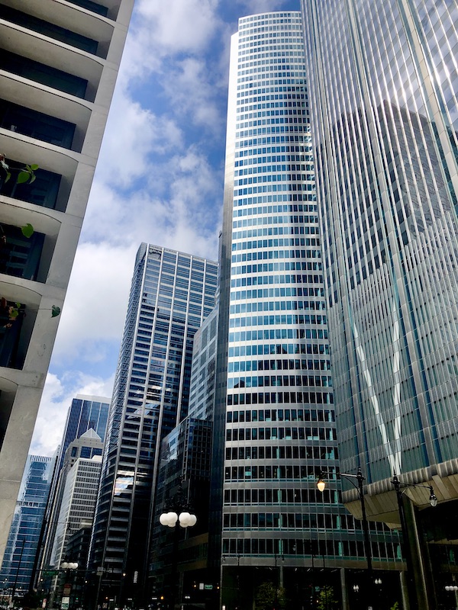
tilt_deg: +31.7
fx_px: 494
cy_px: 305
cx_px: 229
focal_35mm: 28
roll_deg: -1.6
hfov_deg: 49.7
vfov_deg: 63.4
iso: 20
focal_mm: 4
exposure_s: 1/2857
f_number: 1.8
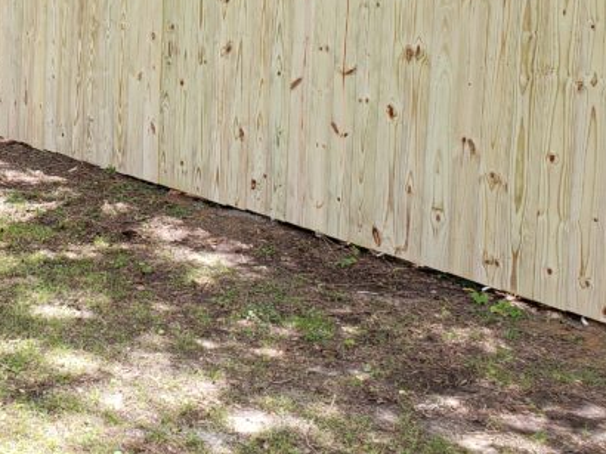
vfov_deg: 21.5
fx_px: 1137
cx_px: -56
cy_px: -40
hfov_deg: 27.4
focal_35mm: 65
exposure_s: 1/164
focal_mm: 4.3
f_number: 2.4
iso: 50
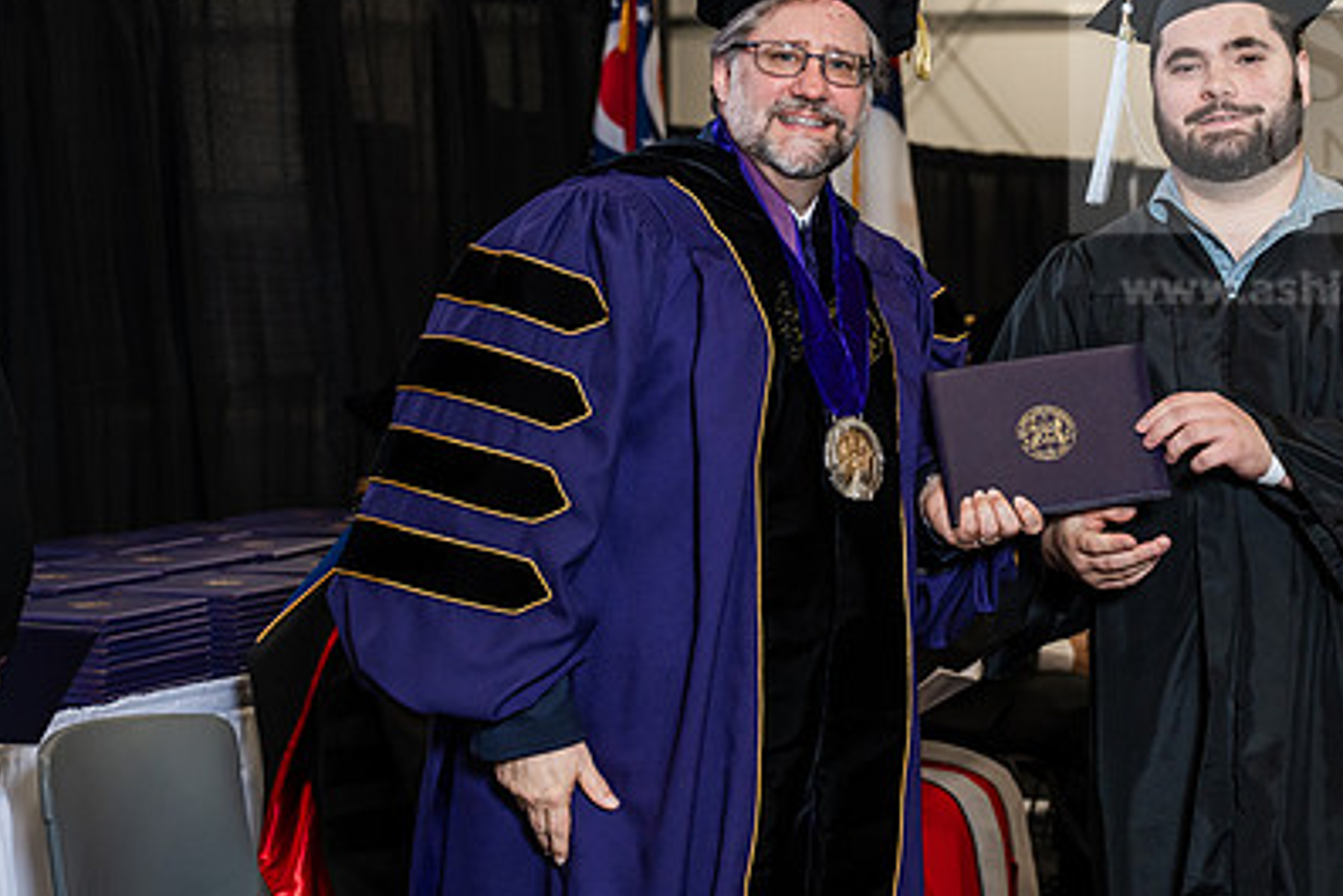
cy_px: 360
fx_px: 3545
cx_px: 968
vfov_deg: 14.4
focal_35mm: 95
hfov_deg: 21.3
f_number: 4.5
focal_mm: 65
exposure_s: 1/200
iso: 1250
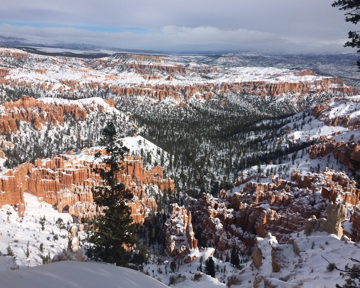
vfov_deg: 47.1
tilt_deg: -16.5
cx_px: 174
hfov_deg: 57.2
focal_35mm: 31
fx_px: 330
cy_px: 145
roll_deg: +0.1
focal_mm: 4.15
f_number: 2.2
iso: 32
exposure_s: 1/5882
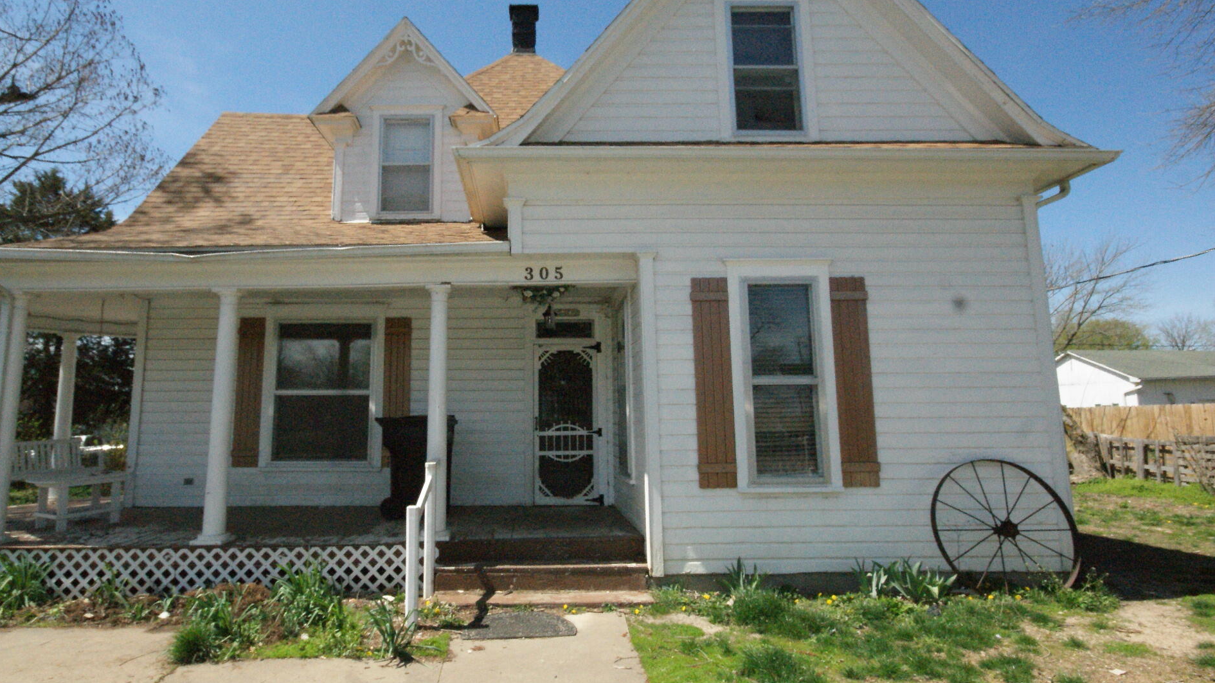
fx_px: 612
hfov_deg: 89.2
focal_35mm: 19
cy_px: 335
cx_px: 542
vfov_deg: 58.3
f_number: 13
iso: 1600
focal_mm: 10
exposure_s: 1/1250
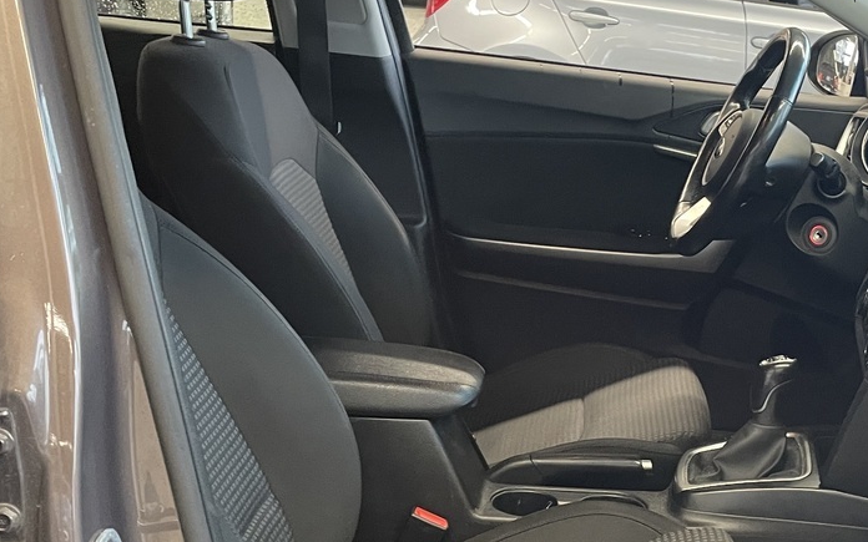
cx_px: 703
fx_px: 1348
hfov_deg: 34.5
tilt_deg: -15.6
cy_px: 378
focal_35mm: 57
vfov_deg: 22.6
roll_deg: -4.7
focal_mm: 4.2
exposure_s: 1/50
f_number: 1.6
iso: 250
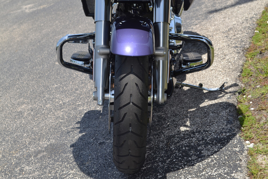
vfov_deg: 19.7
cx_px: 134
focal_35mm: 69
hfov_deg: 29.2
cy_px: 90
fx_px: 514
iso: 100
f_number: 9
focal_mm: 46
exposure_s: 1/200
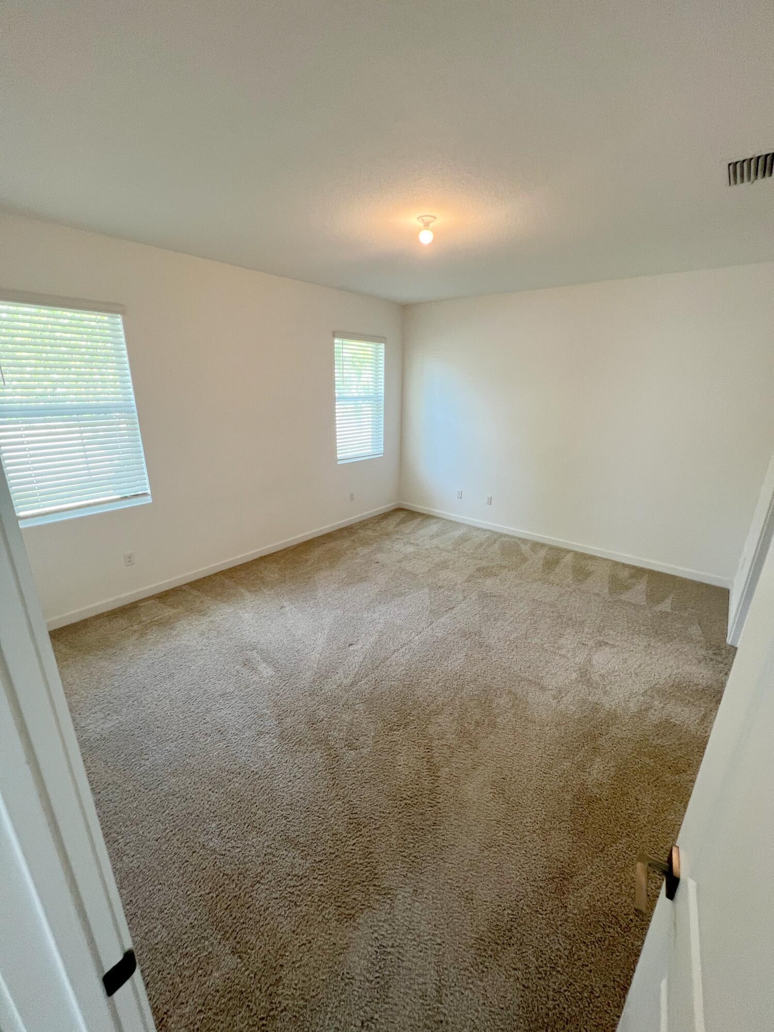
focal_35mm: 13
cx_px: 387
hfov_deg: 89.9
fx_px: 388
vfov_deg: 106.2
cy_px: 516
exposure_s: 1/60
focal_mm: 1.57
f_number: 1.8
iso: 125
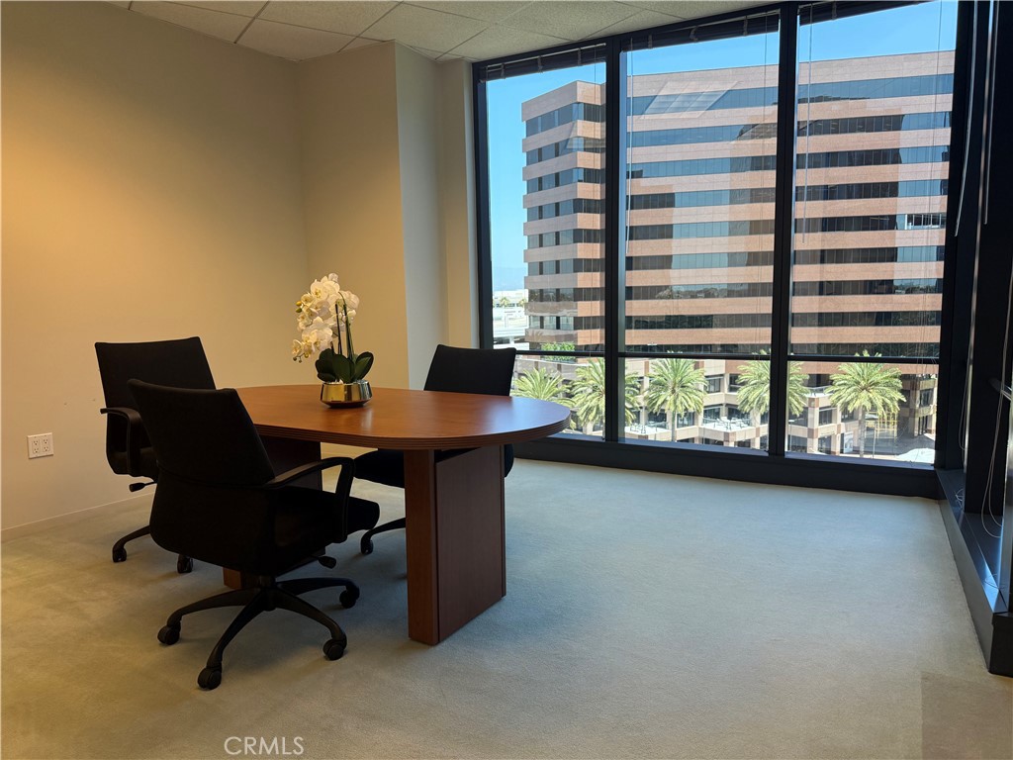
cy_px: 380
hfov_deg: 71.6
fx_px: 702
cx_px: 506
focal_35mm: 24
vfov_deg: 56.8
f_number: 1.78
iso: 125
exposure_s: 1/155
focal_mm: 6.76
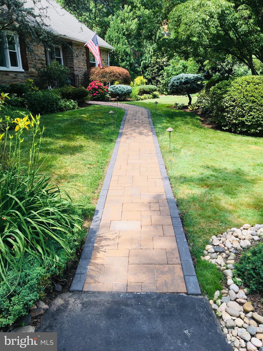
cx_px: 132
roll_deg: +0.8
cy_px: 176
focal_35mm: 29
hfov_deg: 48.2
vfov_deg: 61.7
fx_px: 294
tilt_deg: -18.0
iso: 25
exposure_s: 1/657
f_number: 2.2
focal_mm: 4.15
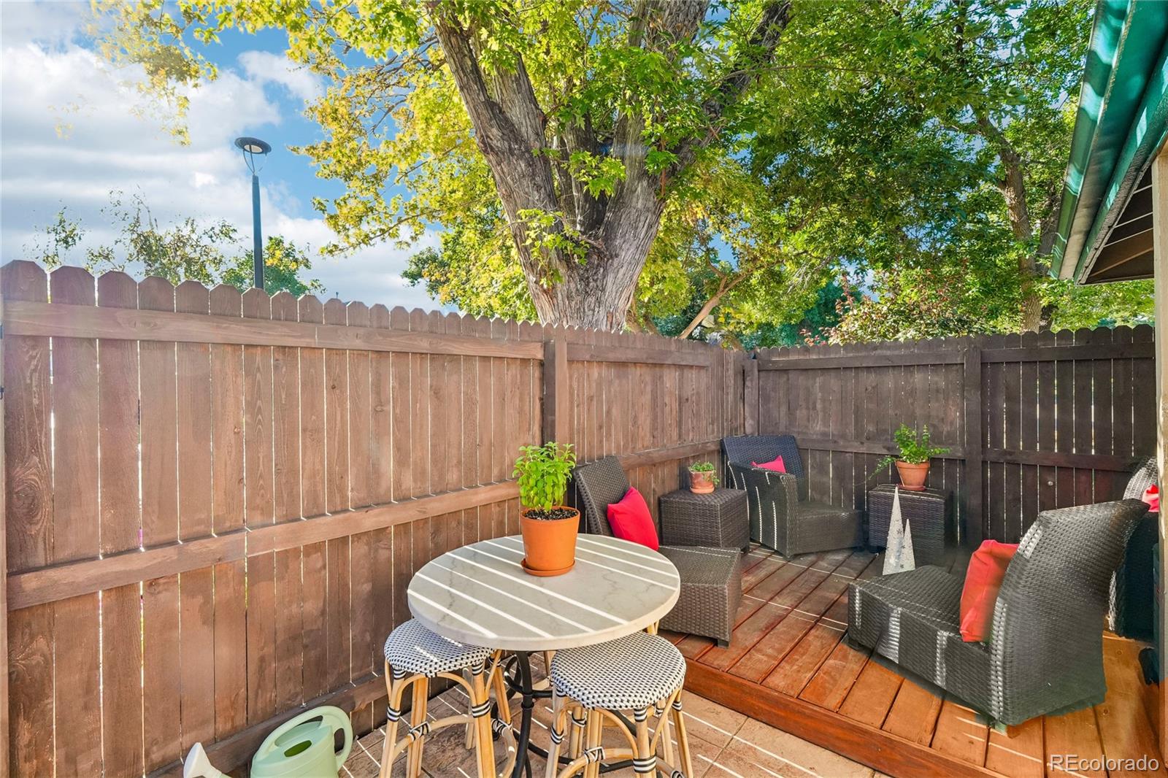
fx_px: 487
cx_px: 584
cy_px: 389
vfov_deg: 77.3
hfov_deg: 100.4
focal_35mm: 15
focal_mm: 10
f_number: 8
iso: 800
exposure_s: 1/125
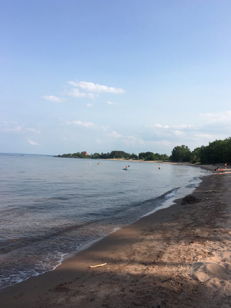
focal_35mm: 30
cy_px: 149
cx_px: 116
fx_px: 267
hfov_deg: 46.8
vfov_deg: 60.0
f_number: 2.2
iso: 25
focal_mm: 4.15
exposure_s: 1/1451
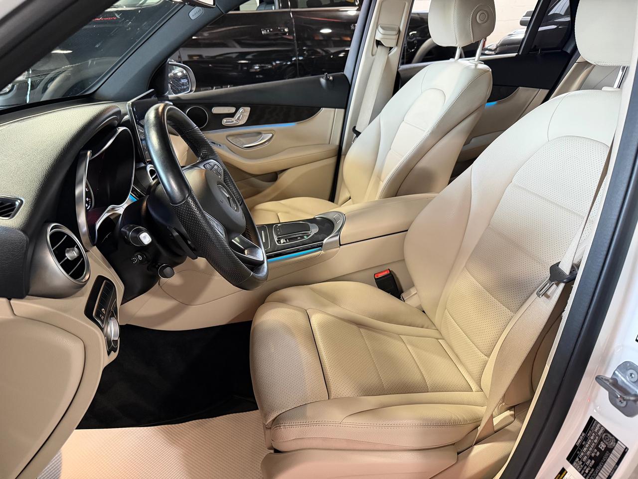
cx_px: 319
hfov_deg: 71.6
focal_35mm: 24
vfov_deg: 56.8
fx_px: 442
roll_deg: +2.7
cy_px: 240
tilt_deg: -24.6
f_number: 1.78
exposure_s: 1/50
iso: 500
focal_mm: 6.76
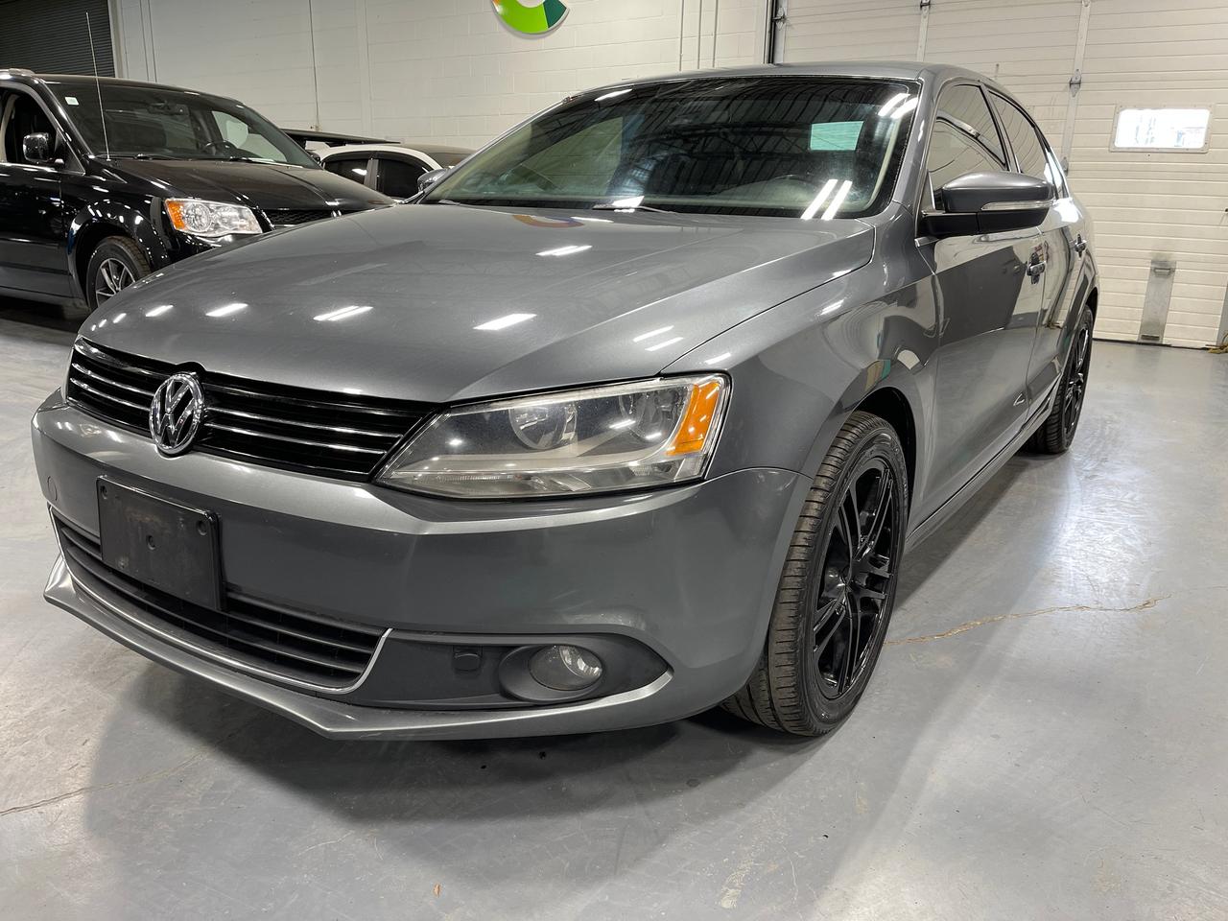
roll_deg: -1.0
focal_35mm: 25
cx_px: 614
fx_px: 887
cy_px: 460
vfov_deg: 54.9
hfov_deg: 69.4
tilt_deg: -16.9
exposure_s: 1/60
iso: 80
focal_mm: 5.1
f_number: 1.6
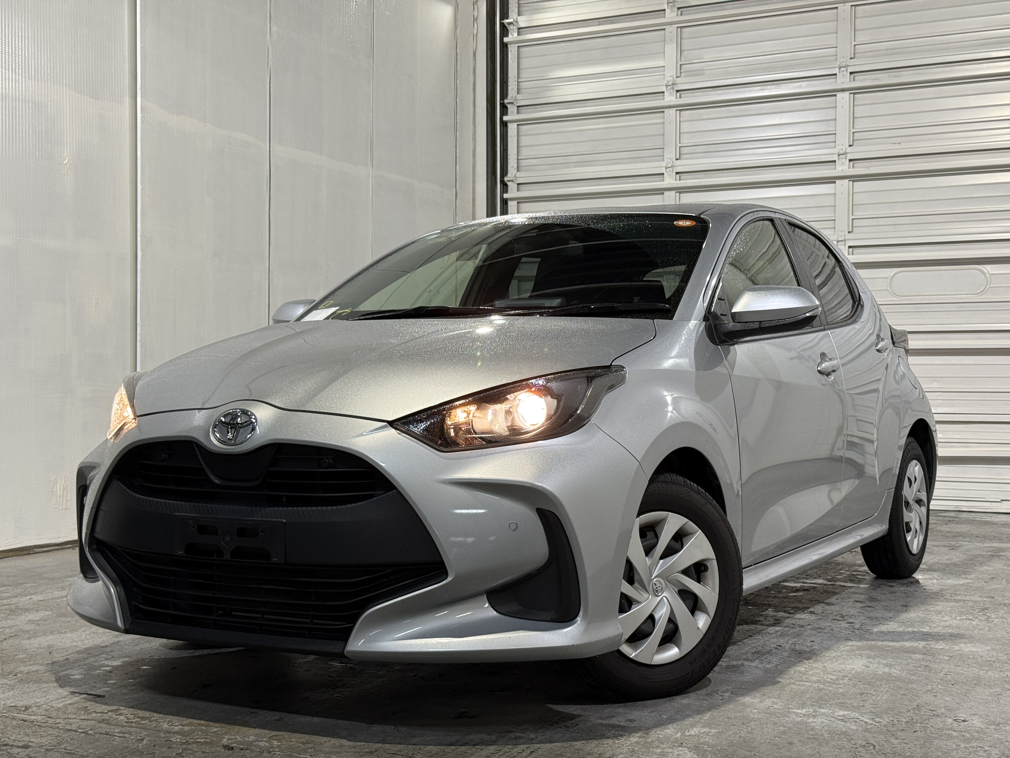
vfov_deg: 30.3
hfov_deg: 39.7
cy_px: 379
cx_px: 505
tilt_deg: -0.4
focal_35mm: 48
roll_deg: -0.4
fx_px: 1401
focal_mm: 6.76
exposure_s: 1/60
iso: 100
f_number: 1.78
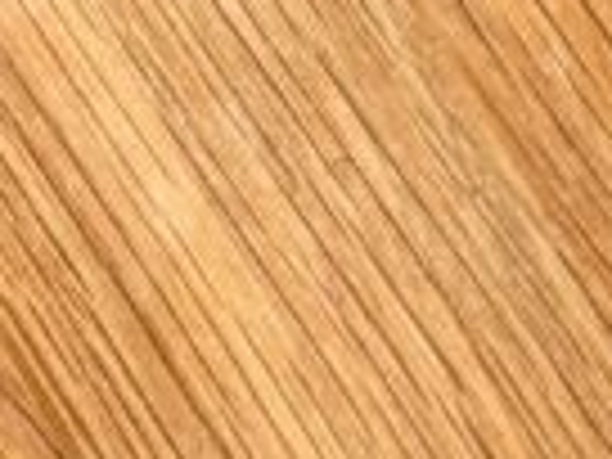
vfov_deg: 6.8
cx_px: 2282
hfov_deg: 7.6
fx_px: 3465
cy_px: 1440
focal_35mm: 196
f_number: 1.6
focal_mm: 5.96
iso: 125
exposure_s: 1/60
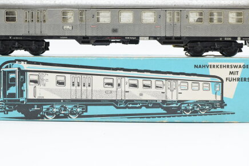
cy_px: 51
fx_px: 503
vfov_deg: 18.7
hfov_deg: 27.8
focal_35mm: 73
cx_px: 116
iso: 320
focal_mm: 35
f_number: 8
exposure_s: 1/125
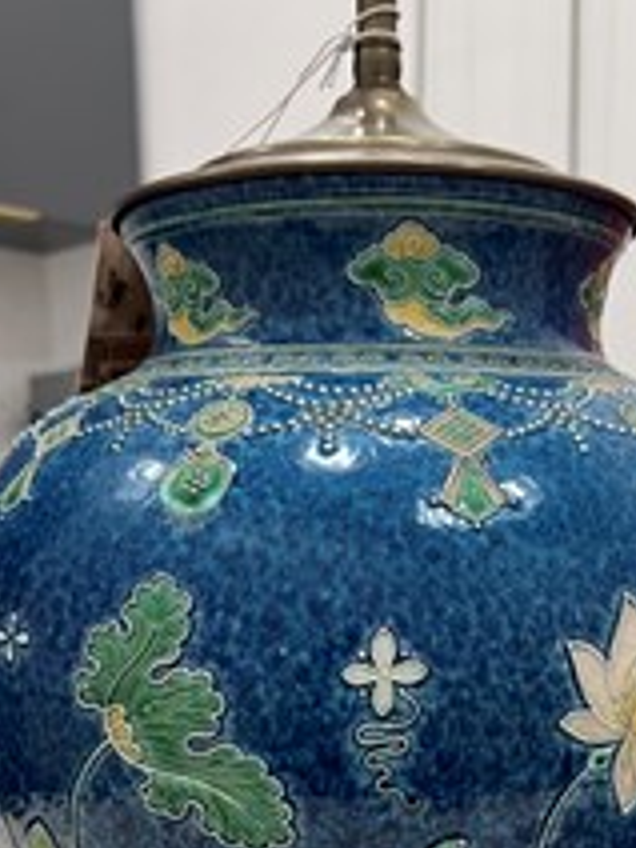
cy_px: 720
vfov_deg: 37.0
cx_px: 404
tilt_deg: -7.8
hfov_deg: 29.5
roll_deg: -0.5
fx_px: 1200
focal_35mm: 49
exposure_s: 1/60
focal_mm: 5.7
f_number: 1.5
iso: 80
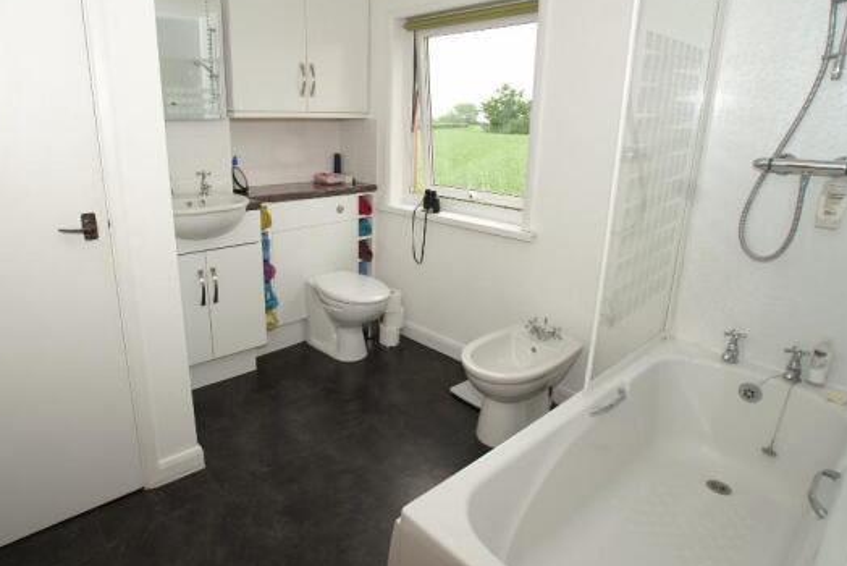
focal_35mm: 21
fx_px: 486
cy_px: 252
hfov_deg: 81.9
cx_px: 375
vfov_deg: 60.3
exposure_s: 1/80
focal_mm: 11
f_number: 6.3
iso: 100
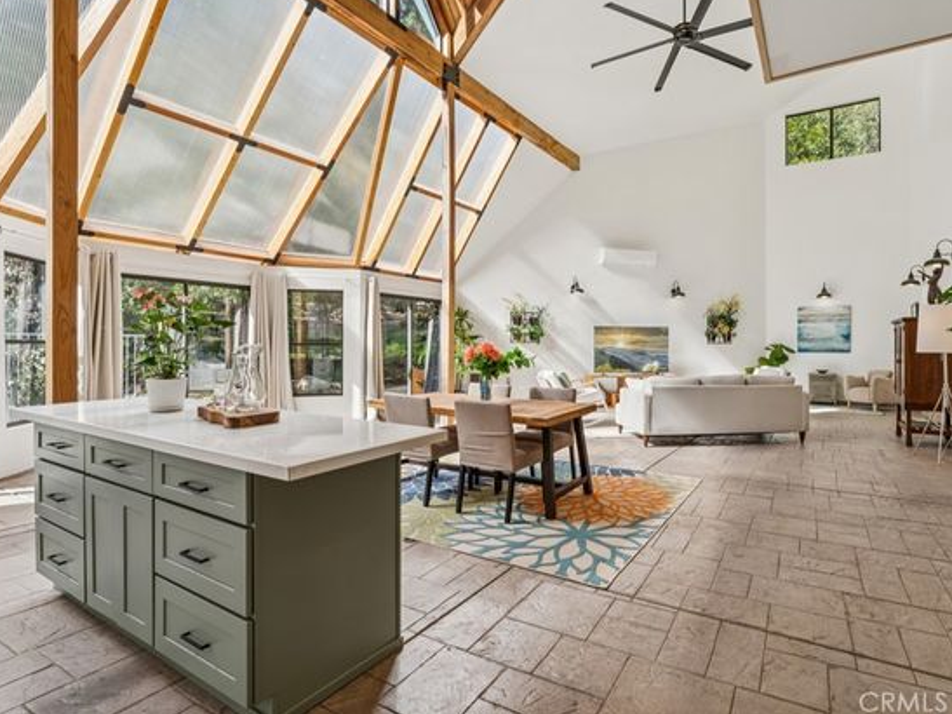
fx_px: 507
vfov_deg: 70.2
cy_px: 347
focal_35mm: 18
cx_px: 538
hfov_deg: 85.9
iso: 100
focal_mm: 16.4
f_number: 13
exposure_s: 1/25
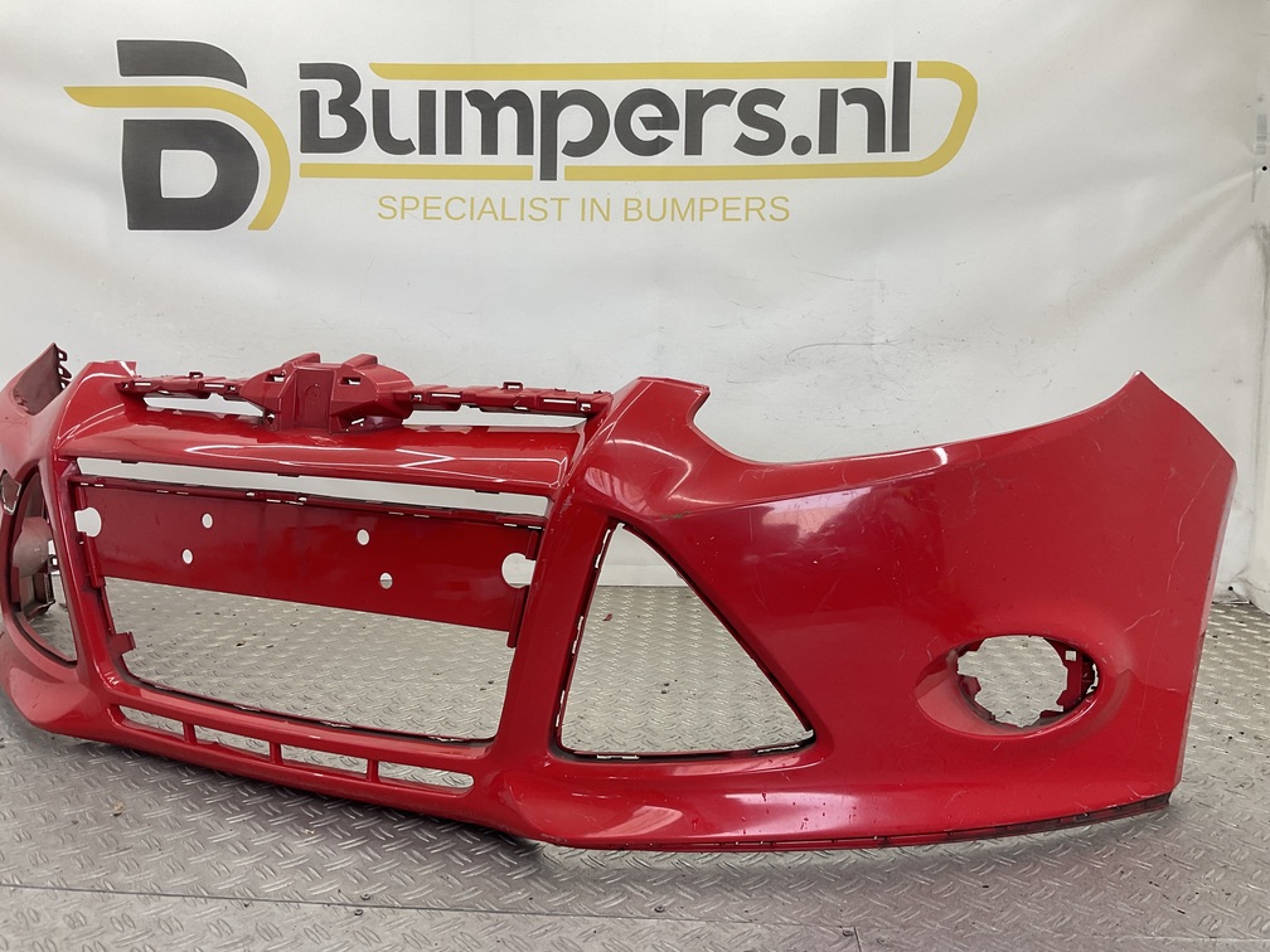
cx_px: 635
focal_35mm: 29
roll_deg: -2.2
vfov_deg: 48.2
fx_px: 1064
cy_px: 476
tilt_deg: -7.9
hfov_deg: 61.7
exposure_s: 1/120
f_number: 1.8
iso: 25
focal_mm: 3
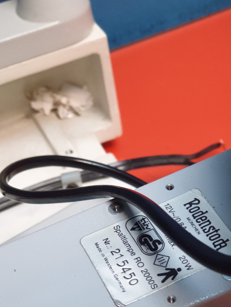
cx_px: 131
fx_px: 685
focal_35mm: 77
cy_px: 225
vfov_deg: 25.1
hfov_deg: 19.1
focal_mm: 6
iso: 100
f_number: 2.4
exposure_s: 1/33
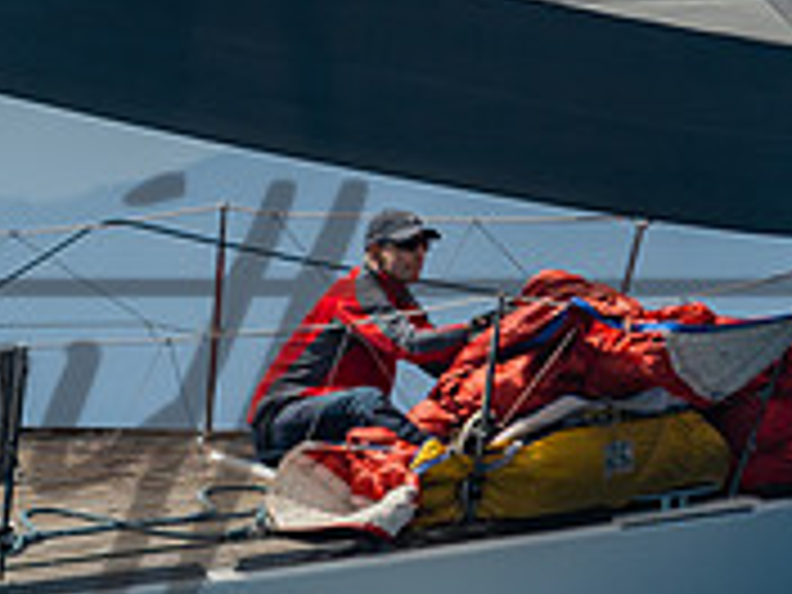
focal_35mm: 636
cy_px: -122
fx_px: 14551
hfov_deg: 3.1
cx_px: -301
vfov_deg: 2.3
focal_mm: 125
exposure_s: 1/800
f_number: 6.3
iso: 160
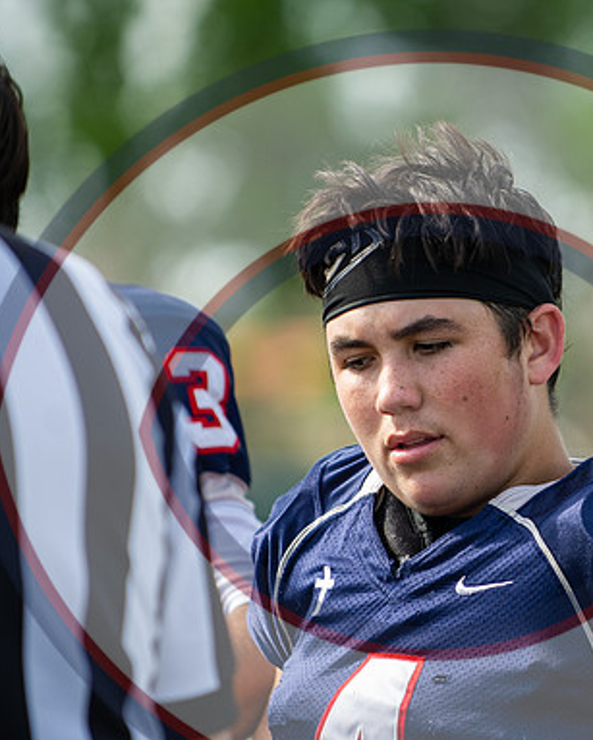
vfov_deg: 5.0
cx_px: 489
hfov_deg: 4.0
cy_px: 363
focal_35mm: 383
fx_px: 8392
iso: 200
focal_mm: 200
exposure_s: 1/1000
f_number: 2.8
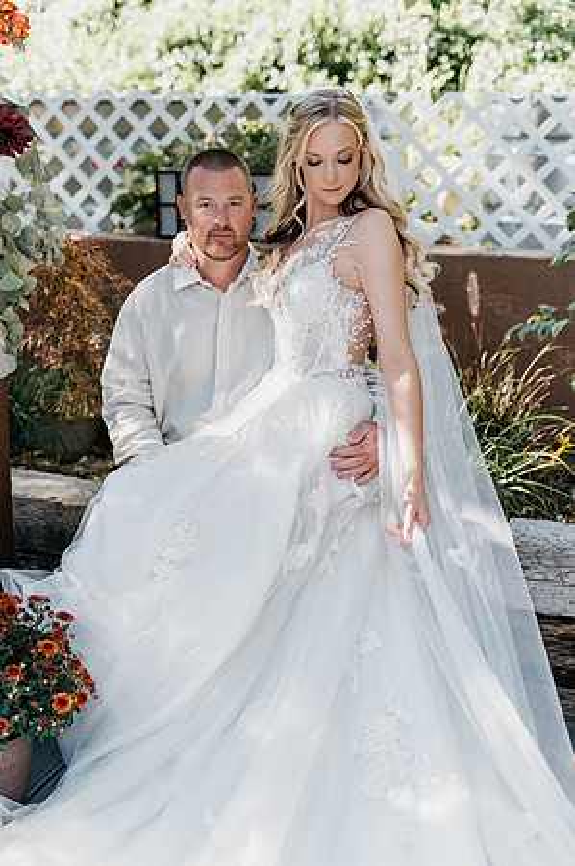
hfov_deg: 26.9
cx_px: 288
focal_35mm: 50
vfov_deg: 39.6
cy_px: 433
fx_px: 1201
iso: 250
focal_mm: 50
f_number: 2
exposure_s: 1/1250
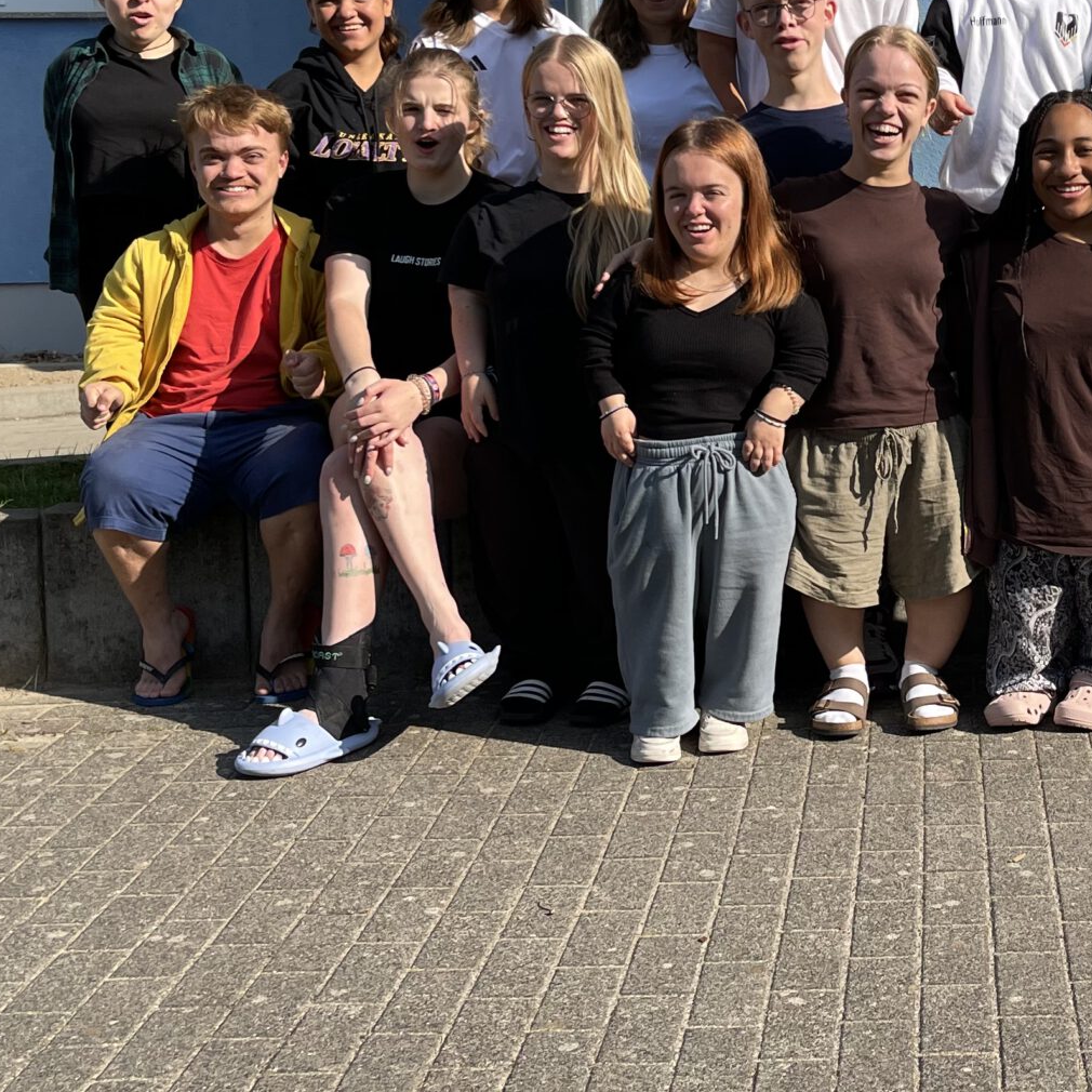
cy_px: 332
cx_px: 960
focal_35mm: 56
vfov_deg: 30.3
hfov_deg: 29.4
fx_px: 1999
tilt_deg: -6.3
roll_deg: +0.6
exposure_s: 1/1739
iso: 32
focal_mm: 5.1
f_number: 1.6
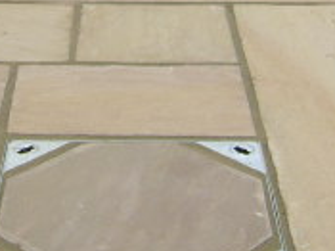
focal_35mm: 111
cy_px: -2
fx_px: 1073
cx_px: 65
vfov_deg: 13.1
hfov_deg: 17.6
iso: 50
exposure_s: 1/160
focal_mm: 7.8
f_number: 4.5
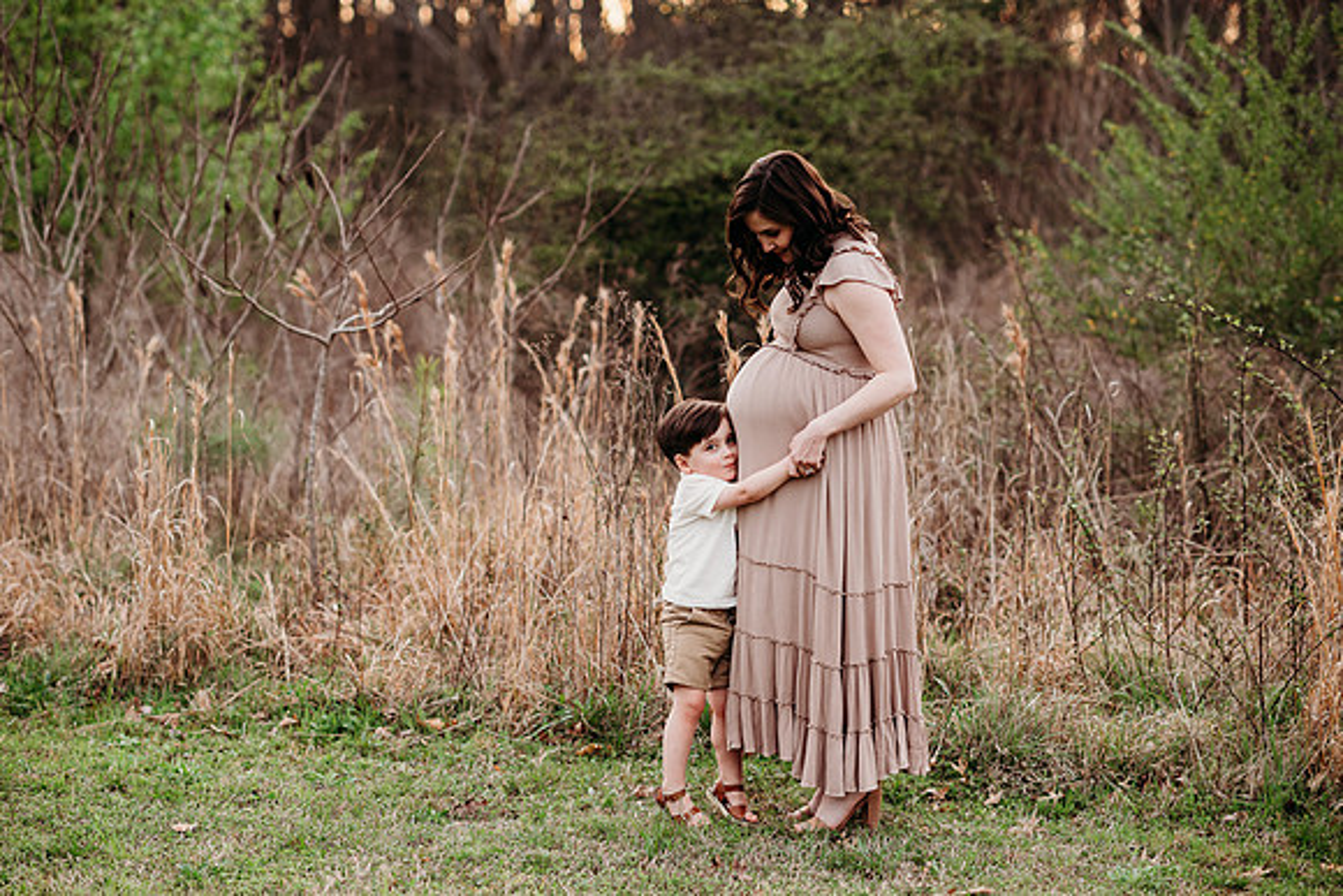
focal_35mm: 85
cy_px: 448
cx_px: 672
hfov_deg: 23.9
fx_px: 3172
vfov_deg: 16.1
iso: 200
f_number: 2.5
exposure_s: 1/400
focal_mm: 85
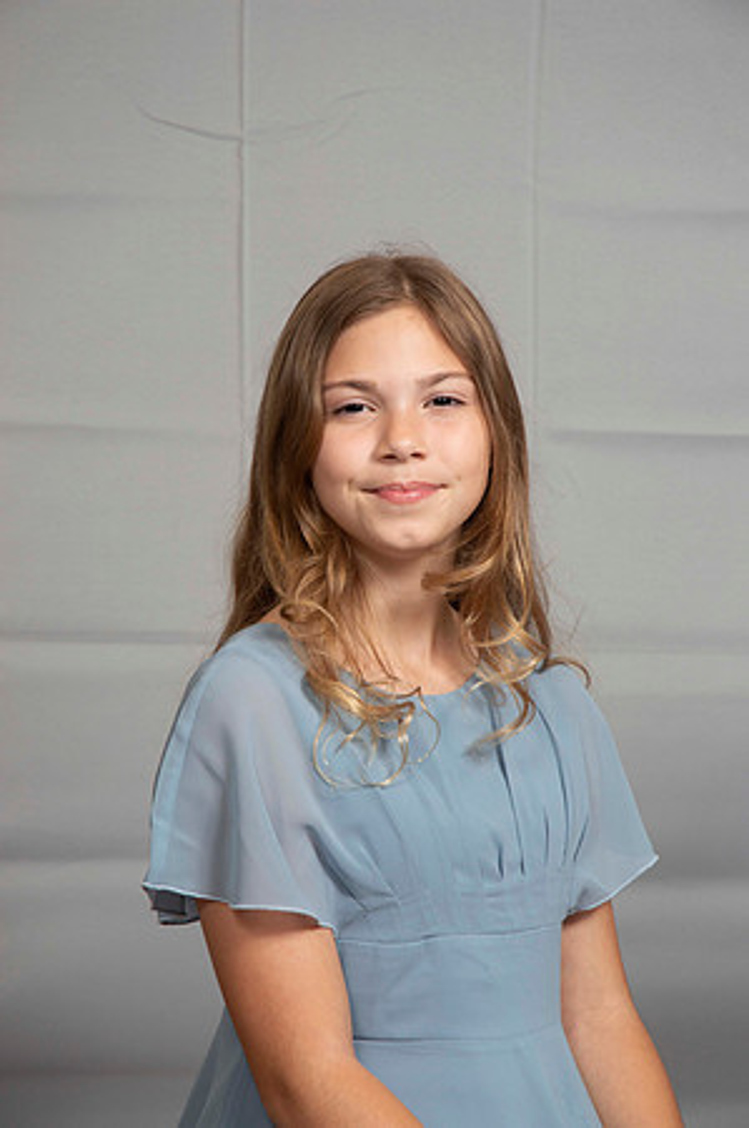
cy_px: 564
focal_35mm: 105
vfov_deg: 19.5
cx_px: 374
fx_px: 3284
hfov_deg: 13.0
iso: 100
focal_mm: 70
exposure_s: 1/60
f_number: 6.3
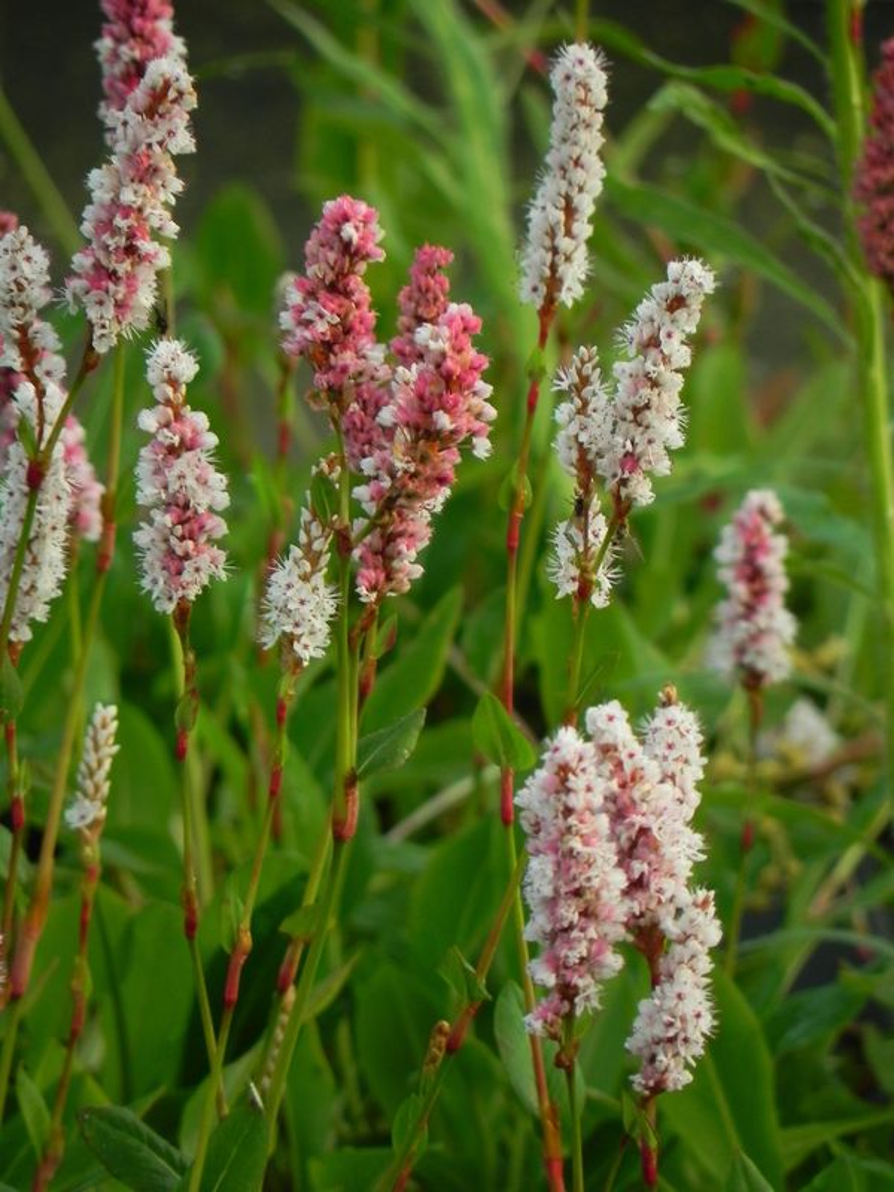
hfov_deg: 2.2
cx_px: 447
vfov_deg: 2.9
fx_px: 23347
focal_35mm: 678
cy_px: 596
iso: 160
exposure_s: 1/40
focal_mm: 120
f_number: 5
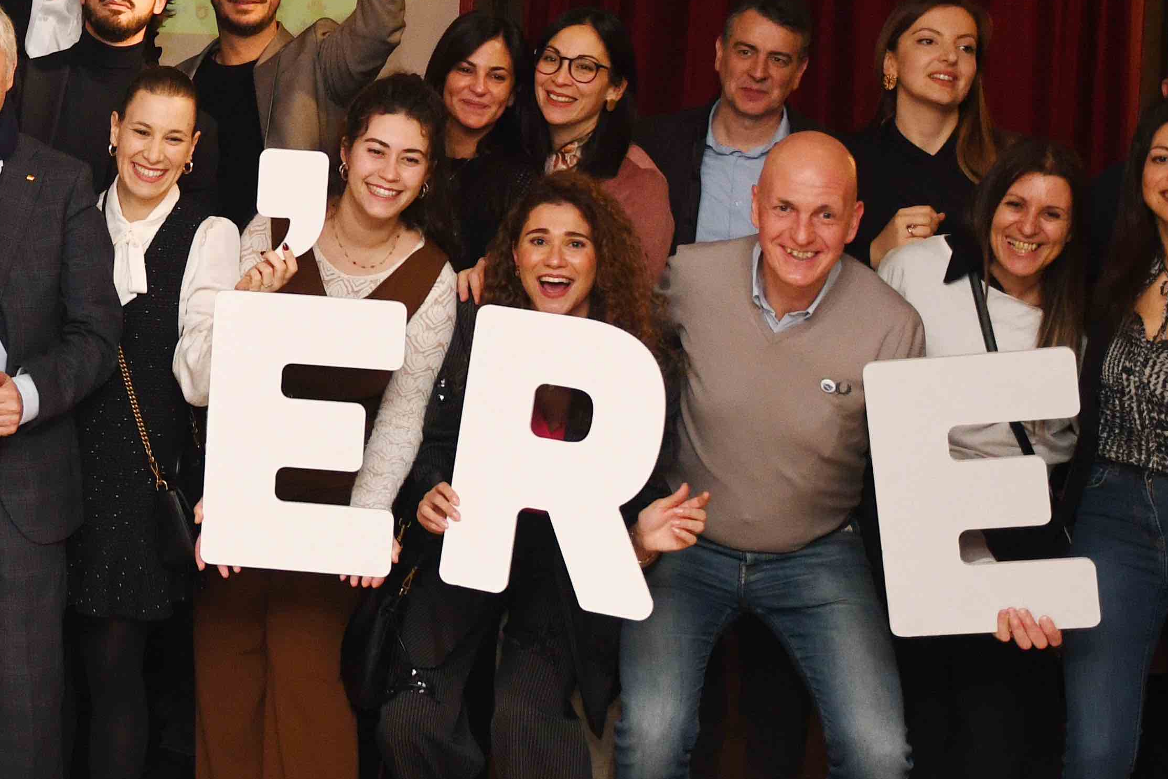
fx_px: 2433
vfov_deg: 17.8
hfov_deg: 25.8
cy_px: 35
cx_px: 42
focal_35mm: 75
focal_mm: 20
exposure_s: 1/250
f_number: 2.8
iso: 800
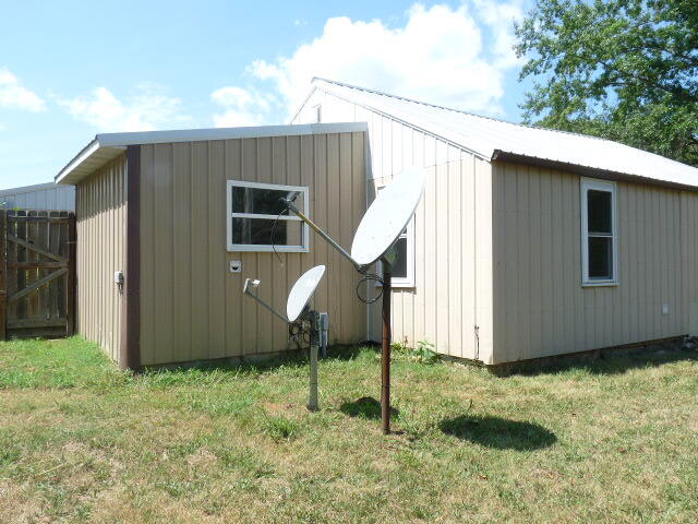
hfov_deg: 65.3
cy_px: 262
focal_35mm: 27
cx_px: 349
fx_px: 544
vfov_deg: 51.4
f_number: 5.6
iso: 100
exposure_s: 1/200
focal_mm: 4.8
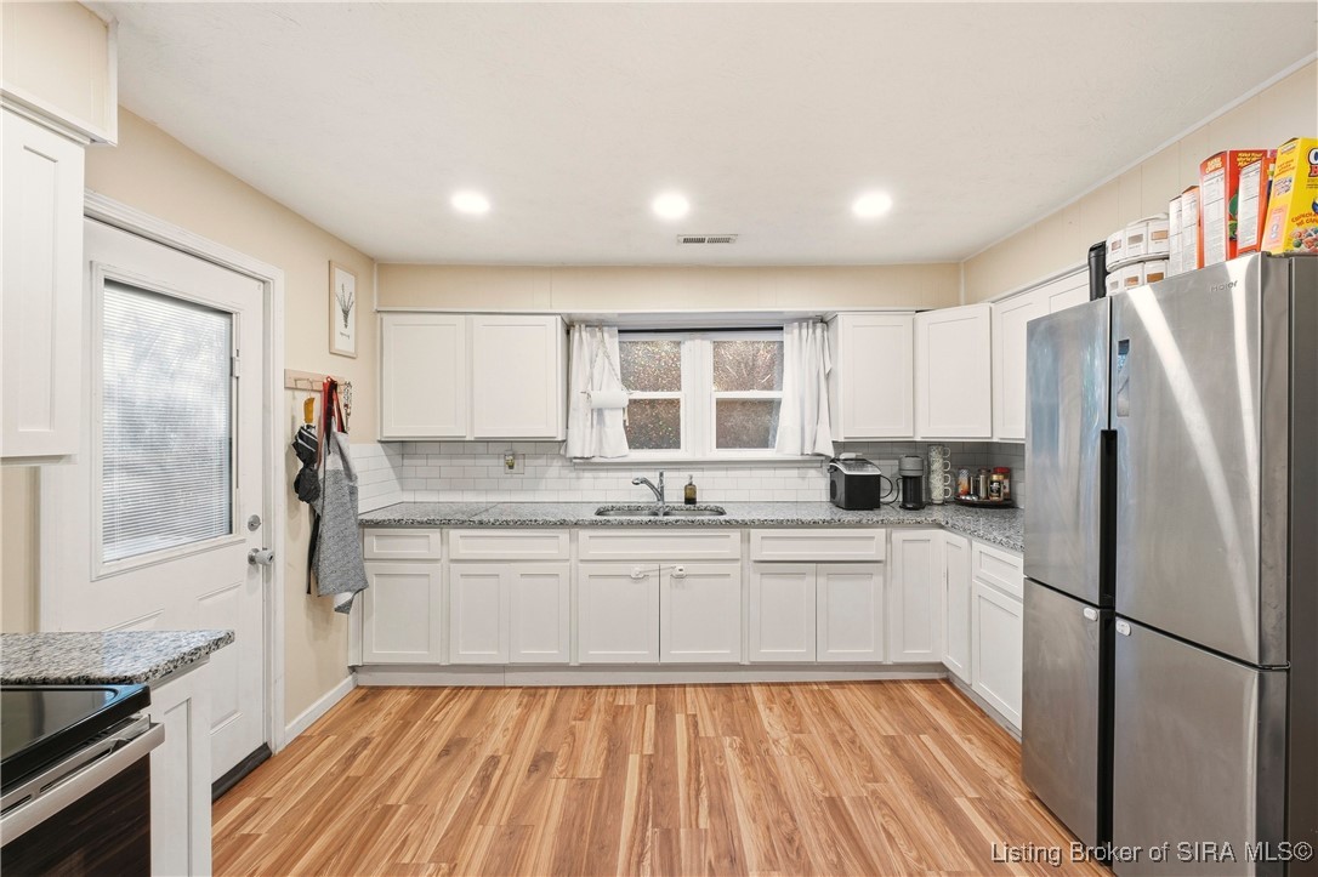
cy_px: 438
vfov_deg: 77.3
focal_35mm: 15
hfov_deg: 100.4
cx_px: 659
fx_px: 549
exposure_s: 1/160
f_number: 9
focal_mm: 10
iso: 400
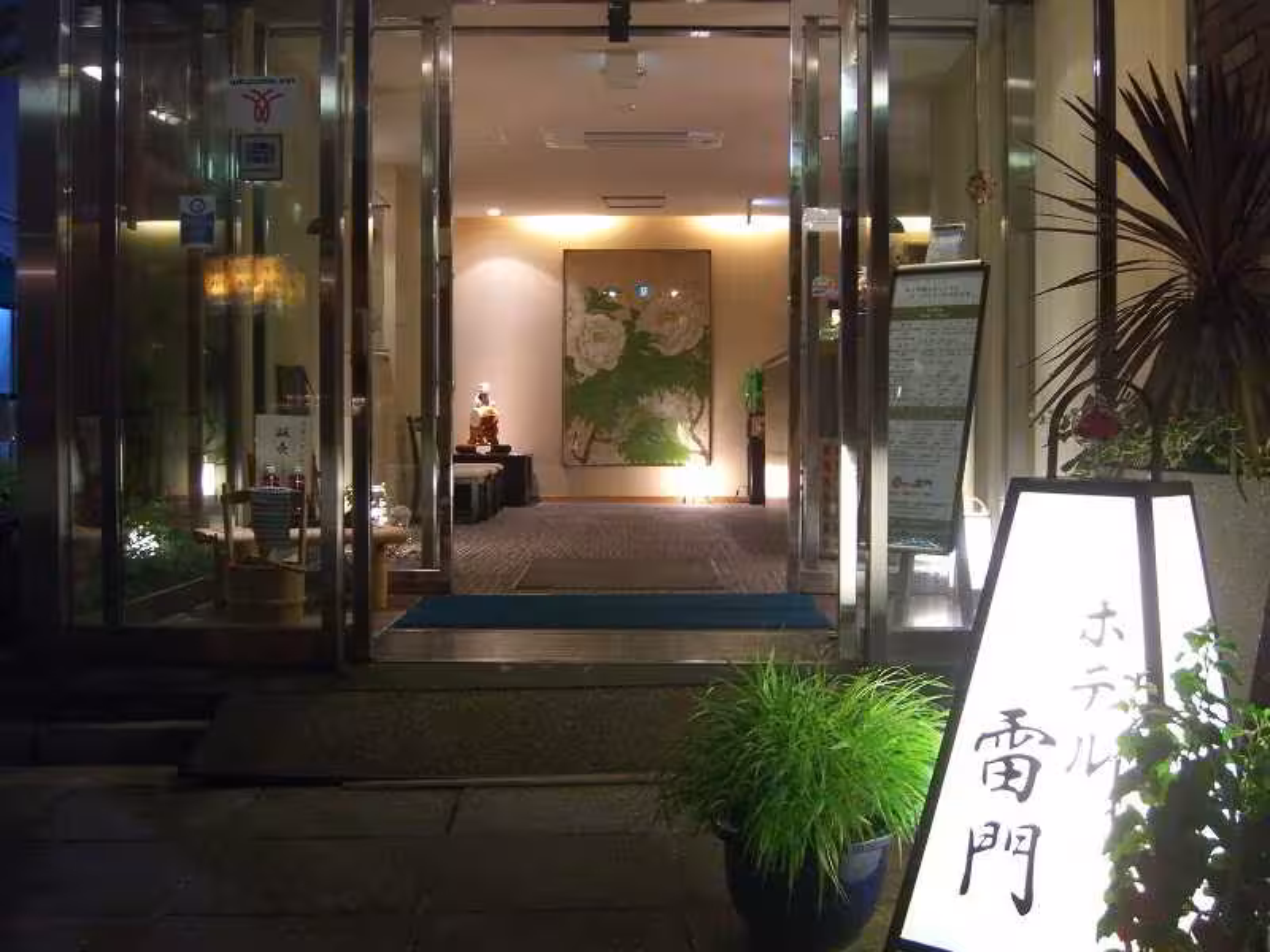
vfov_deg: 37.7
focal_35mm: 38
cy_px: 476
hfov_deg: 49.0
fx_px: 1394
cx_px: 635
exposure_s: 1/15
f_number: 2.8
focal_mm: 7.9
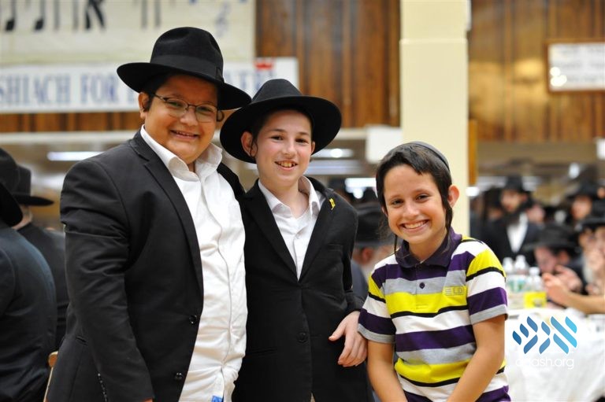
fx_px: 1428
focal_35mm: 85
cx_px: 302
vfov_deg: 16.1
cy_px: 201
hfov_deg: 23.9
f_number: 3.2
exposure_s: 1/100
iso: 1250
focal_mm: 85
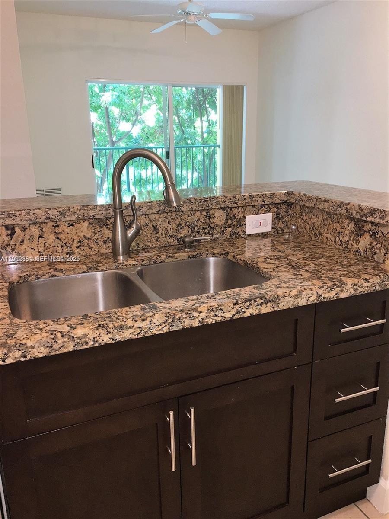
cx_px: 194
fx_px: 435
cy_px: 260
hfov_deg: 48.2
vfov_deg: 61.7
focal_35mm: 29
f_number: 2.2
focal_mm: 4.15
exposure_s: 1/24
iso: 80
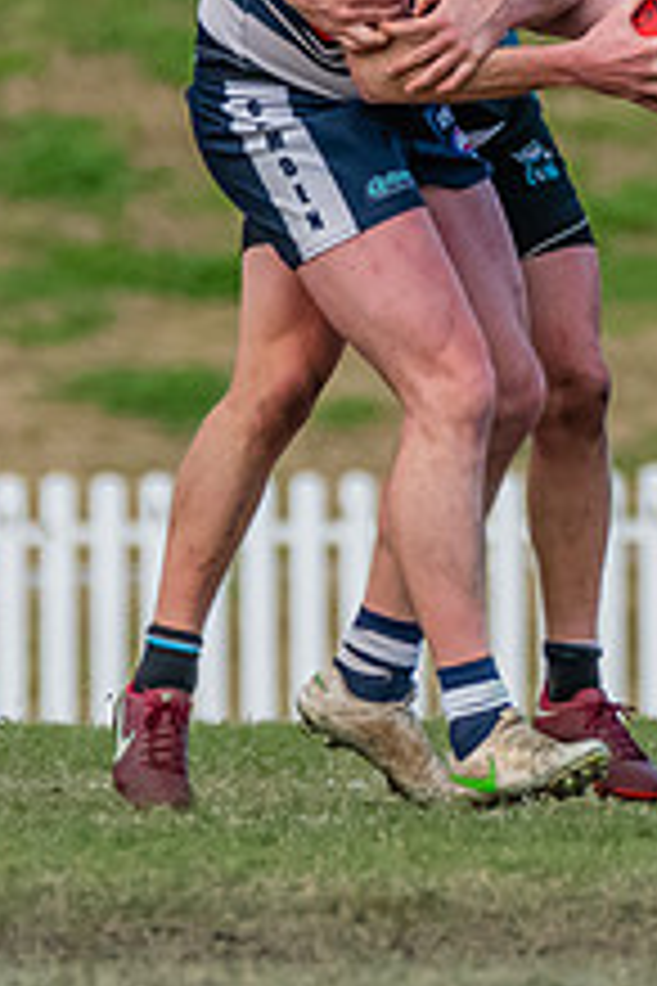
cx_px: 740
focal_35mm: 1921
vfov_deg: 1.1
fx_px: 52583
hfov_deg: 0.7
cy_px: -38
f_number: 6
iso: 1800
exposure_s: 1/2000
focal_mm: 420
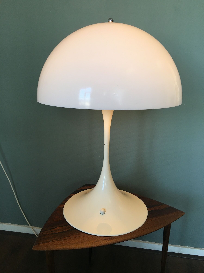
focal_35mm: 29
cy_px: 136
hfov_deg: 48.2
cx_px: 102
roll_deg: -1.8
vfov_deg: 61.7
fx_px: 228
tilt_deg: -14.1
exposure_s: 1/40
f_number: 2.2
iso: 25
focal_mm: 4.15
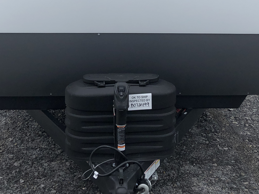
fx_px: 441
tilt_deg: -4.7
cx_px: 129
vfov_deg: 23.8
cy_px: 3
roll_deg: +1.7
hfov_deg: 32.7
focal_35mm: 59
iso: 20
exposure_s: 1/727
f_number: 1.8
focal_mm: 3.99
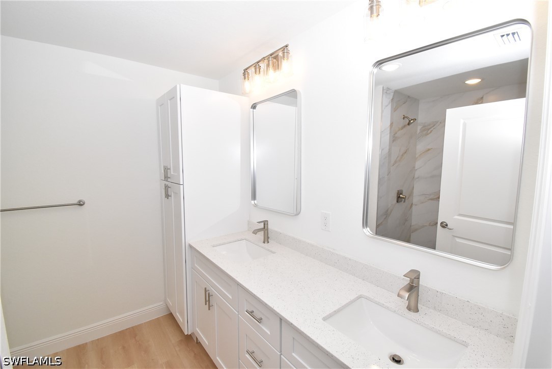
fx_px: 230
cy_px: 184
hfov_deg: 100.4
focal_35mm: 15
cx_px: 276
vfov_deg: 77.4
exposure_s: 1/200
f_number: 11
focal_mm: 10
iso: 1600
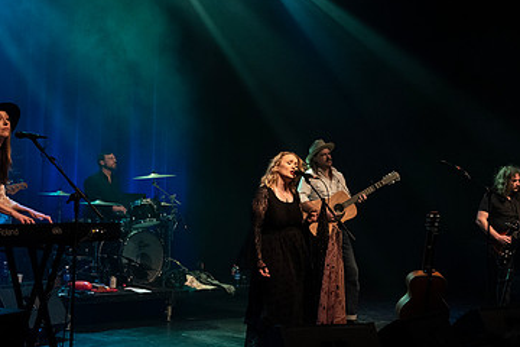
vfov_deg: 23.4
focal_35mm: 58
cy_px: 179
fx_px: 838
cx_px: 289
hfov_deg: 34.5
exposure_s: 1/125
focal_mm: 36
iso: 2500
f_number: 3.2
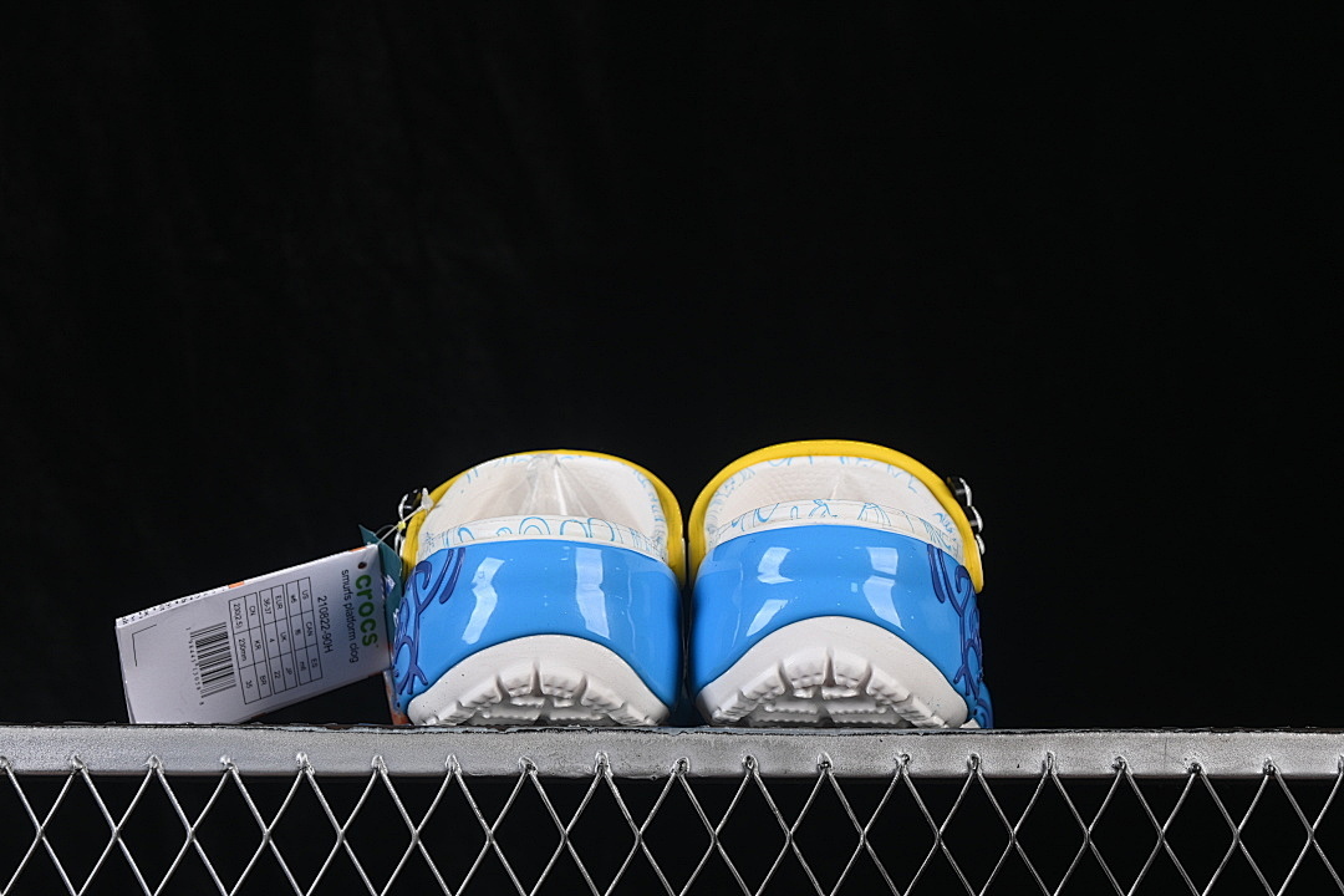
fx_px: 2800
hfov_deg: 27.0
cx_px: 672
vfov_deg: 18.2
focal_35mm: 75
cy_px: 448
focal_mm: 50
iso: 160
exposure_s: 1/80
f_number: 8
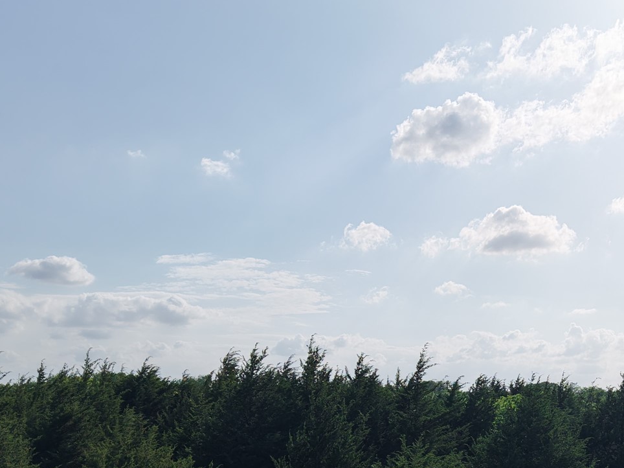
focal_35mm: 51
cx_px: 482
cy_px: 475
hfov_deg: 36.5
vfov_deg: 26.9
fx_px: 919
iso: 190
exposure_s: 1/8000
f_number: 1.8
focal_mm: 8.67
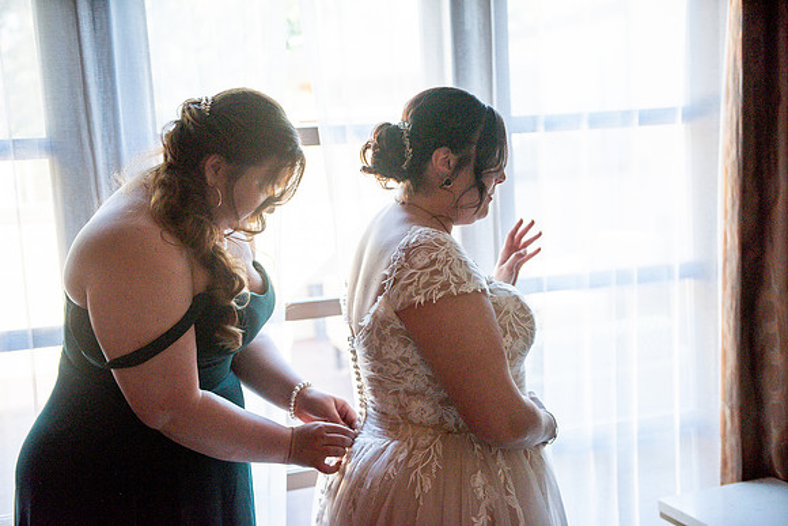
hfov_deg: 41.1
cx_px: 394
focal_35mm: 48
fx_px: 1051
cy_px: 263
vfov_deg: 28.1
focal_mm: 48
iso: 1000
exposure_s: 1/800
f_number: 2.8
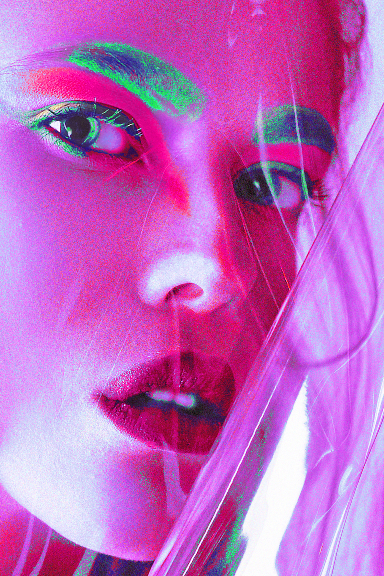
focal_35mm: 50
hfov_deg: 27.0
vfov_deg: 39.6
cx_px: 192
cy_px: 288
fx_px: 801
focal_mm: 50
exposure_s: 1/200
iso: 250
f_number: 5.6
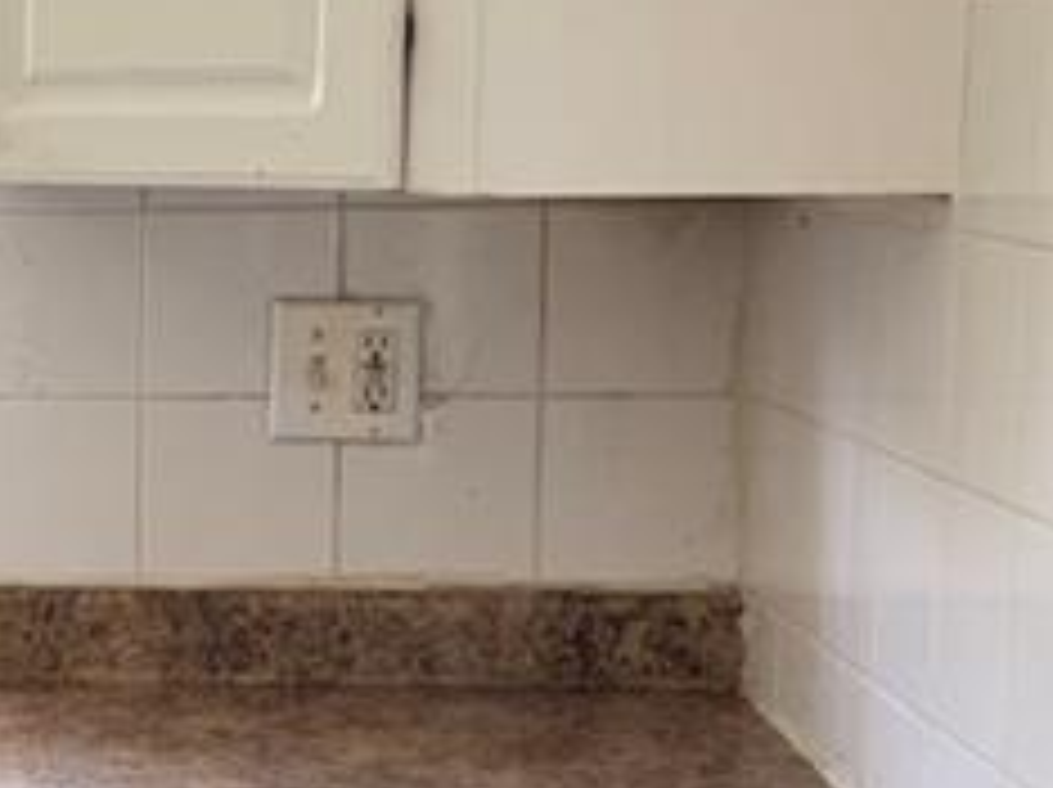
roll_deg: +0.6
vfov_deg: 13.0
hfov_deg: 15.3
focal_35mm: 114
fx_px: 3464
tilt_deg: -5.0
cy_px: 518
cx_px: -734
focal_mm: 5.96
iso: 160
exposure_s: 1/60
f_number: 1.6
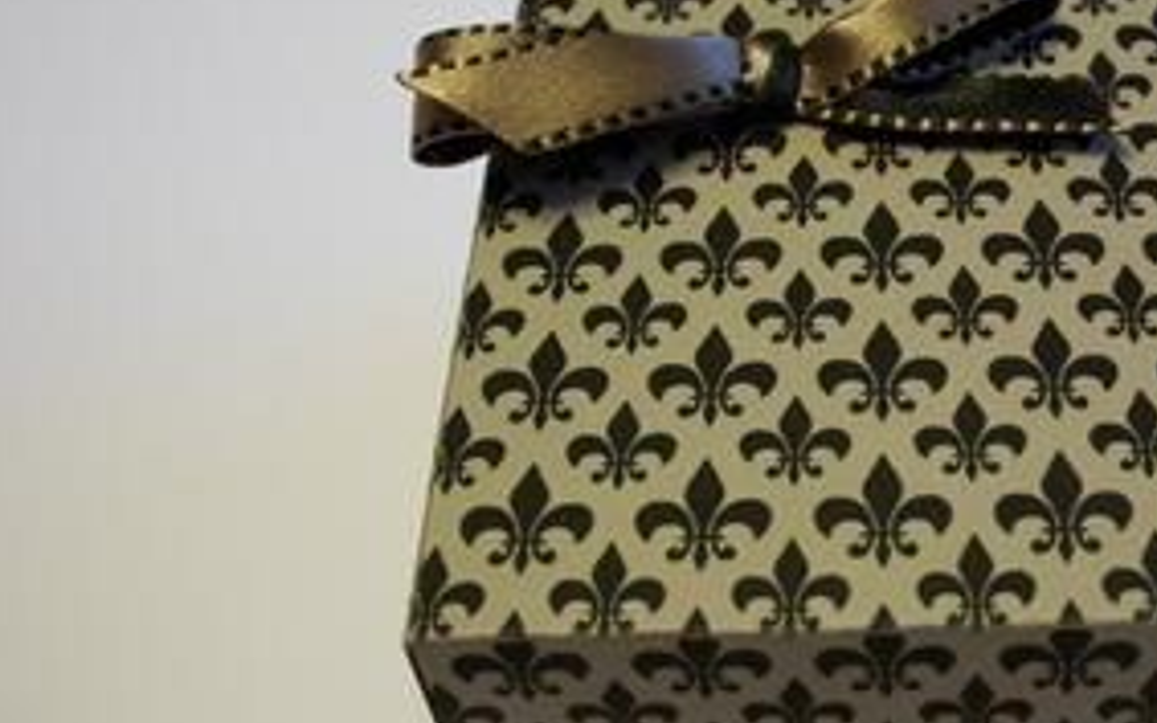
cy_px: 400
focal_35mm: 59
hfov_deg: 33.7
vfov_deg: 22.0
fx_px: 1861
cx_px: 895
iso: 134
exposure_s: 1/60
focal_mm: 6.3
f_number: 3.1
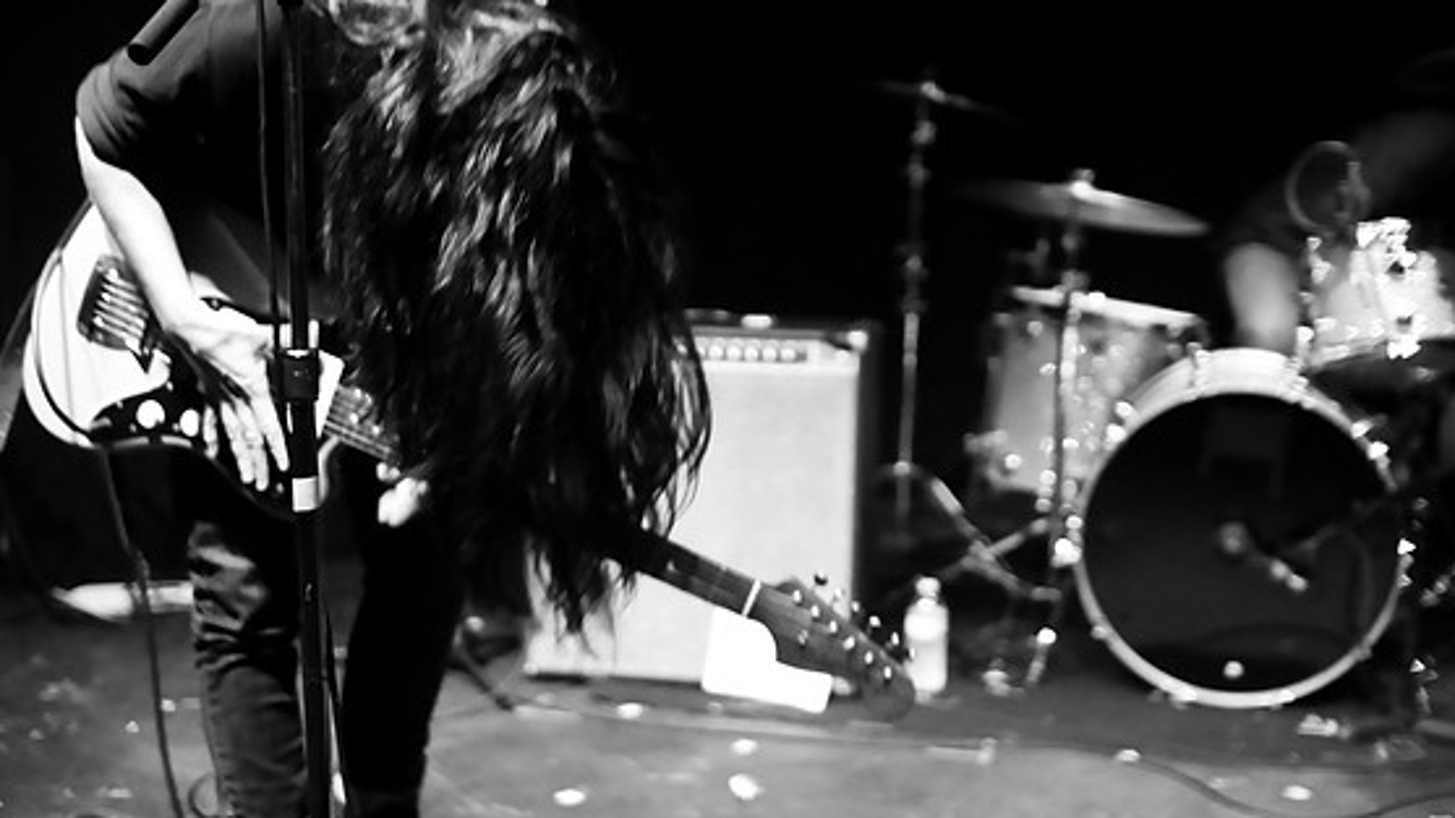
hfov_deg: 42.1
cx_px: 711
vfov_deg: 24.4
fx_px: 1890
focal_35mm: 49
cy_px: 425
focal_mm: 30
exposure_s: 1/60
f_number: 1.8
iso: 1000
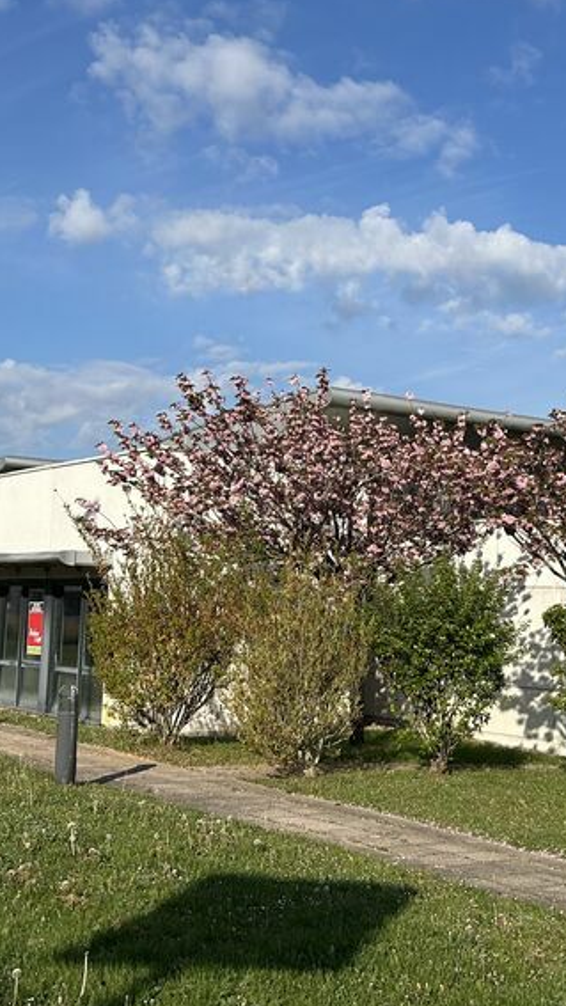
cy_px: 429
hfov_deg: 24.8
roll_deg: -1.3
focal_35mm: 48
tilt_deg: +6.0
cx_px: 362
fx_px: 1280
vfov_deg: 42.8
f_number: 1.5
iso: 50
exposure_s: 1/5882
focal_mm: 5.7
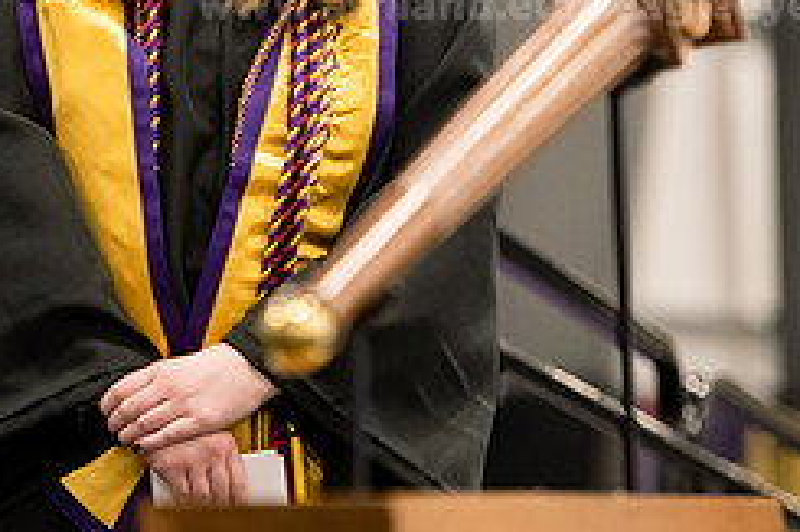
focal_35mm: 320
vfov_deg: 4.3
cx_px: 49
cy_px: 73
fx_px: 7106
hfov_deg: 6.4
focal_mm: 135
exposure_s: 1/200
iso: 3200
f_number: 3.2
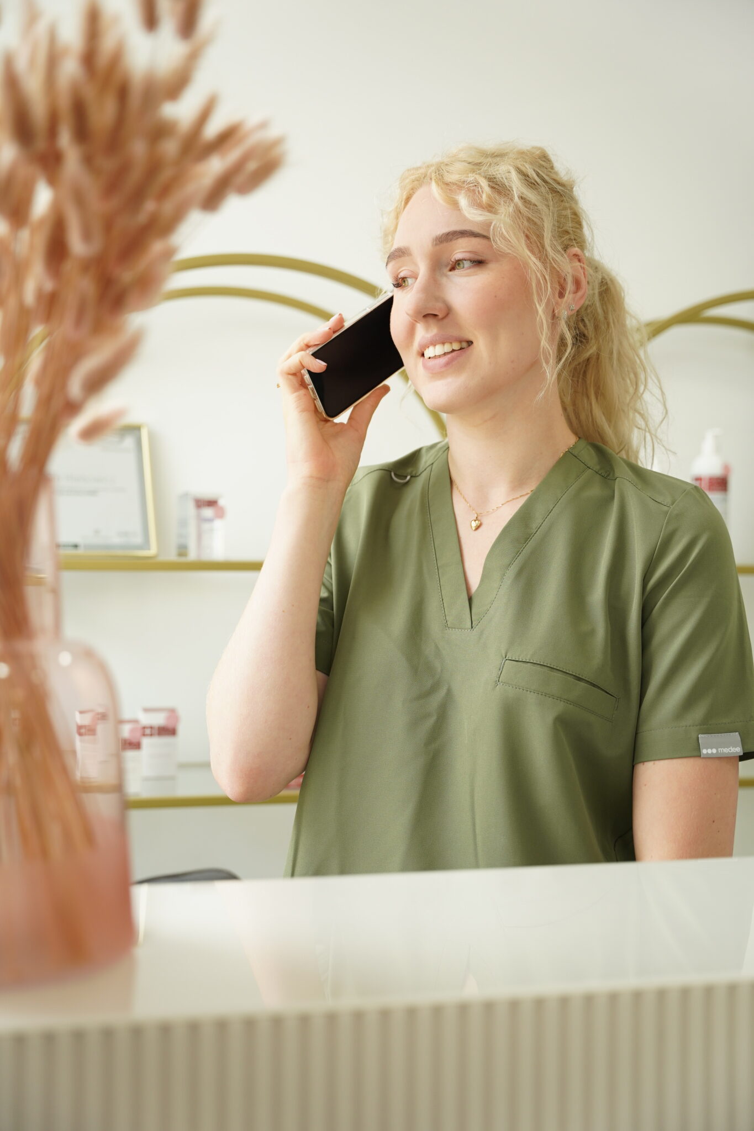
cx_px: 377
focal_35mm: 44
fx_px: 1392
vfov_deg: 44.2
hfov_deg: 30.3
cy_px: 566
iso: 400
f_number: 2.8
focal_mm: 44.3
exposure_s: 1/100
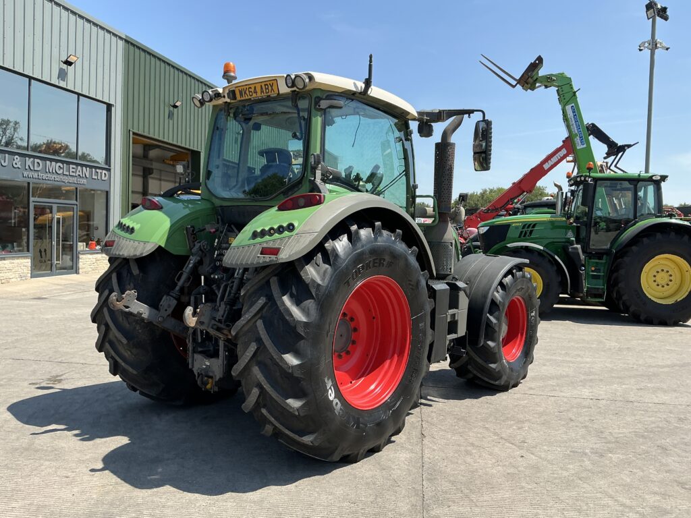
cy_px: 259
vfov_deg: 49.7
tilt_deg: -1.1
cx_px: 346
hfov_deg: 63.4
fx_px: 559
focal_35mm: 28
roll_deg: -2.9
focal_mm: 3
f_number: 1.8
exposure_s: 1/1250
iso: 25
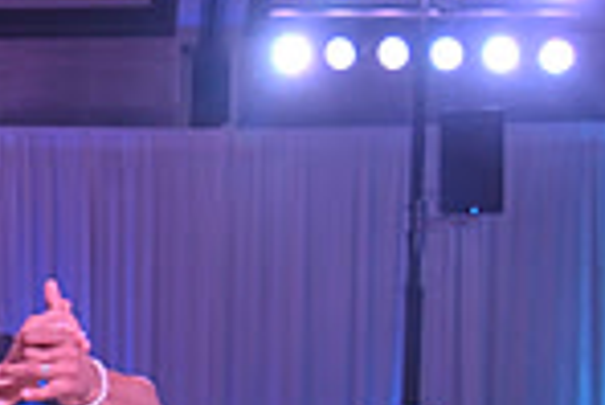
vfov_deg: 7.7
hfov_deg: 11.5
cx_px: -294
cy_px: 730
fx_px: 2893
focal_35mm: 172
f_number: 5
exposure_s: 1/400
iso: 2800
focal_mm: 44
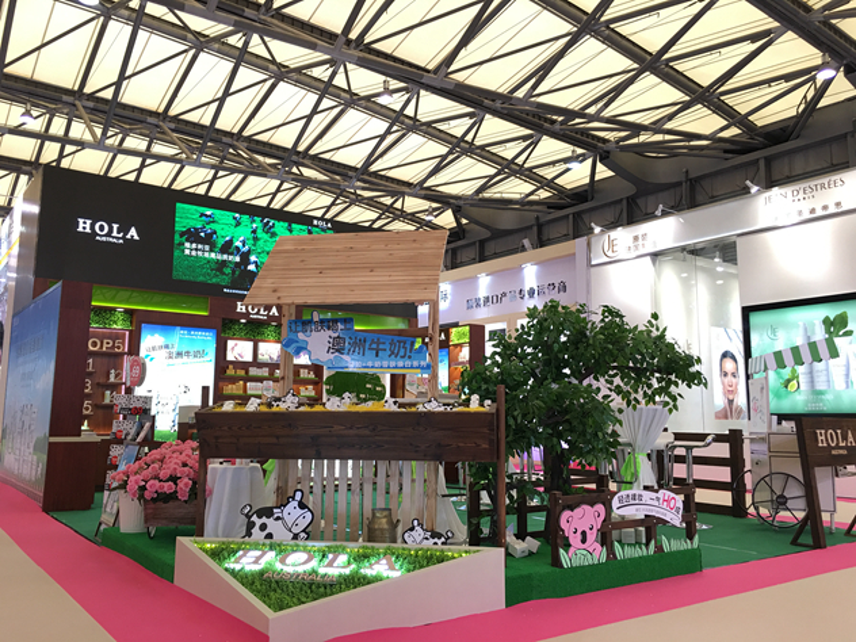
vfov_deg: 48.2
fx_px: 717
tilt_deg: +7.9
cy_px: 321
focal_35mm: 29
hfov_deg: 61.7
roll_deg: -0.2
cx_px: 428
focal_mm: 4.15
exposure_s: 1/33
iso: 40
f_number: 2.2
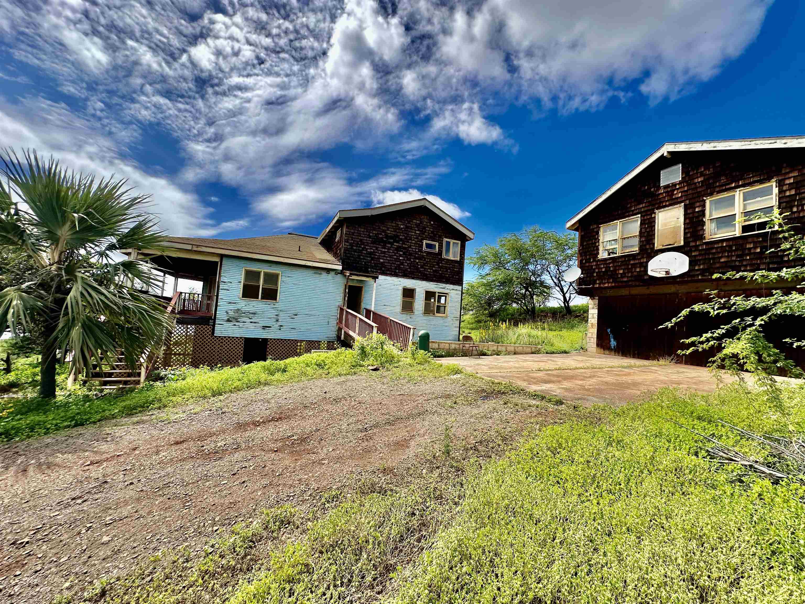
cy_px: 302
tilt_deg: +3.8
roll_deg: -1.4
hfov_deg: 102.1
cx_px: 402
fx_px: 326
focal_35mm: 14
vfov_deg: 85.7
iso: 50
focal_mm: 2.22
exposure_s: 1/2020
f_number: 2.2
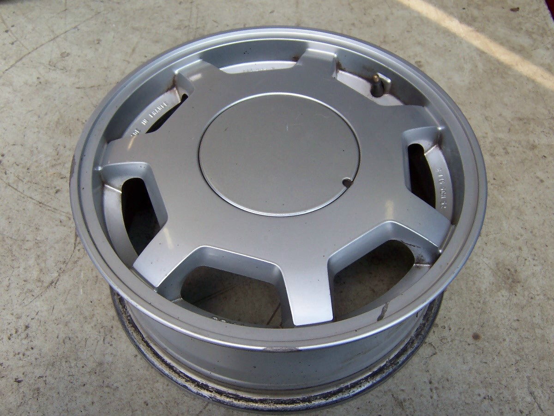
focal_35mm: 36
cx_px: 277
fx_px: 576
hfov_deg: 51.4
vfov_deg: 39.7
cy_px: 208
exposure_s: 1/125
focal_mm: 5.6
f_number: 2.8
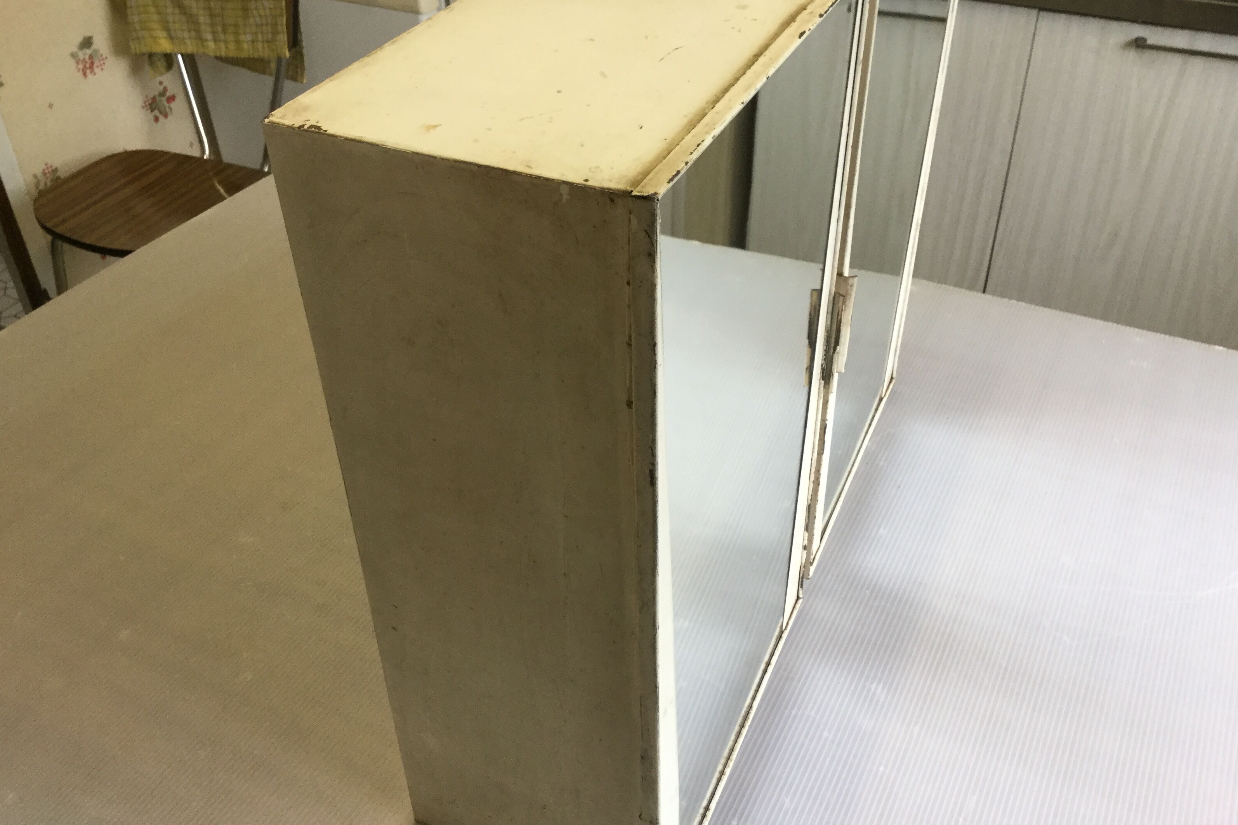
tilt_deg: -36.3
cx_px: 622
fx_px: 1135
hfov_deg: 57.2
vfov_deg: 39.9
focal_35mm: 33
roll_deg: +0.0
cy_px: 373
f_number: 2.4
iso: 100
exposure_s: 1/33
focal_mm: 3.3
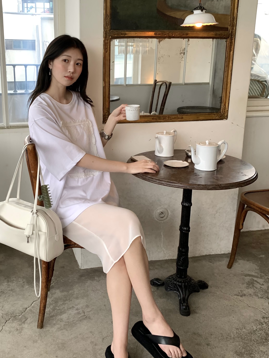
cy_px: 156
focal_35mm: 38
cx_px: 93
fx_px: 394
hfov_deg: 37.4
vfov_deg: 48.9
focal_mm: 4.25
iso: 80
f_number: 1.8
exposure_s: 1/120
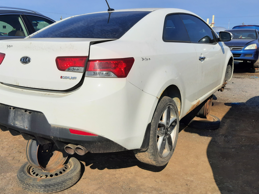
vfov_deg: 41.6
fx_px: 254
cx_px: 110
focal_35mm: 34
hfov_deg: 53.7
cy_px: 80
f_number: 1.7
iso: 40
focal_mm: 3.92
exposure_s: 1/3289
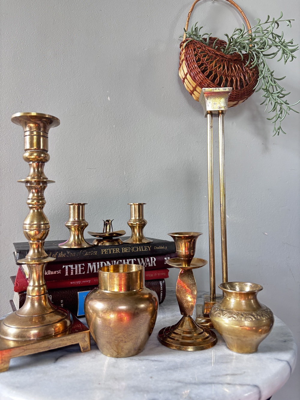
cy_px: 200
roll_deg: -0.2
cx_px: 150
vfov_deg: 67.3
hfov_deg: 53.1
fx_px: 300
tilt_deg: +1.6
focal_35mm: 26
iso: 200
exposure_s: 1/60
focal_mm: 5.96
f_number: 1.6
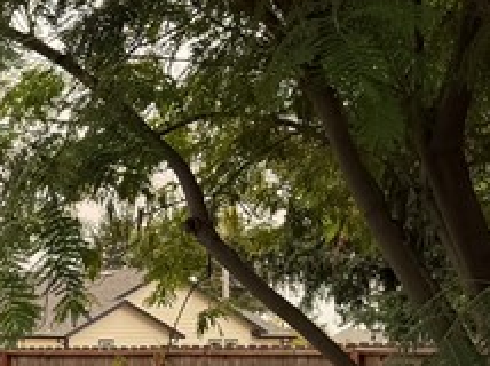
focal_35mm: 115
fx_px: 1626
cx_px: -348
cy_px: 281
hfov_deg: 15.2
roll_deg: -0.4
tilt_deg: +0.1
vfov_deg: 12.8
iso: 100
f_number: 1.78
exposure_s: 1/2370
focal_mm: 6.76
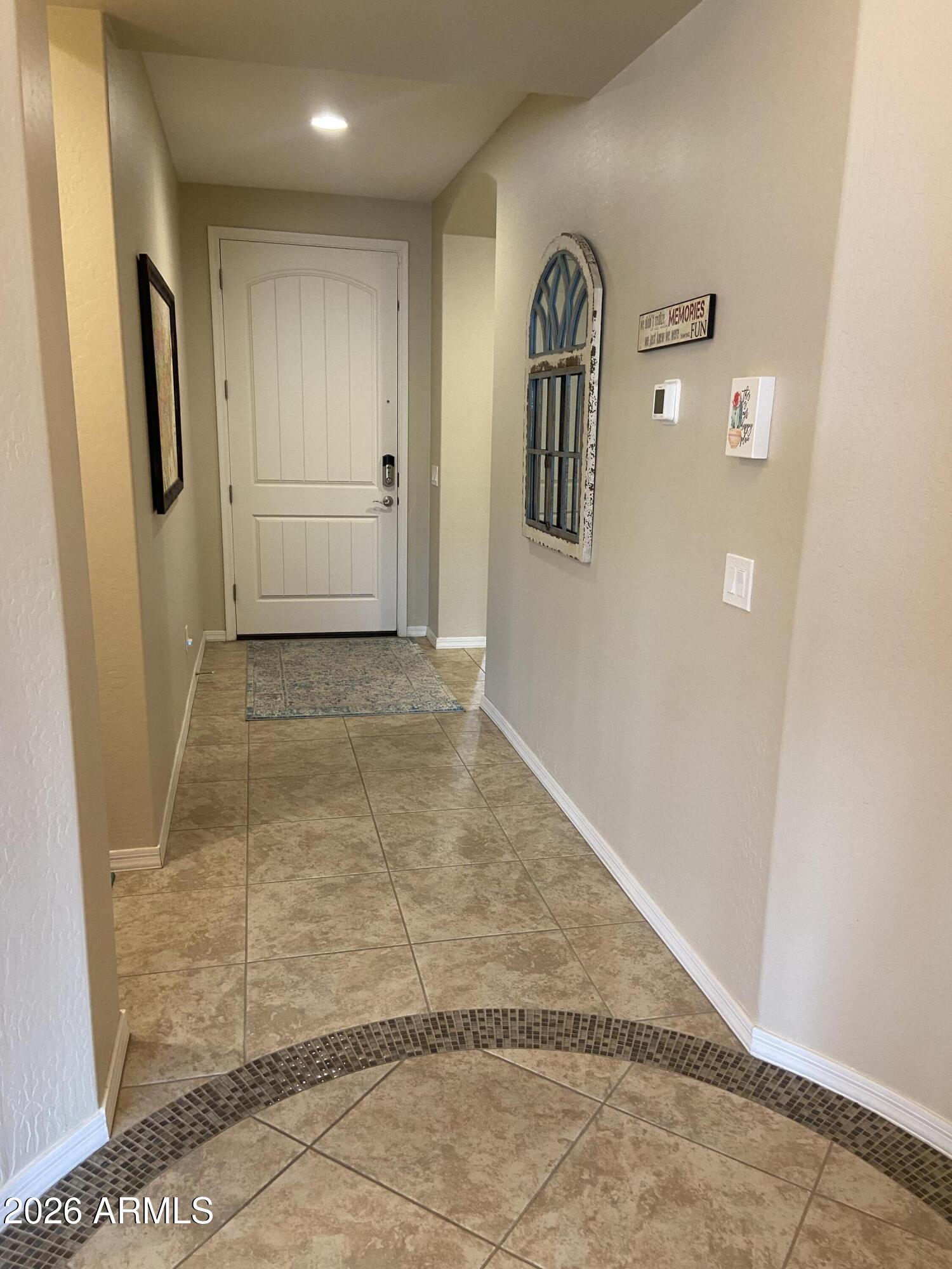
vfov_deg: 67.3
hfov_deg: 53.1
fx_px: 953
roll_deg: -2.0
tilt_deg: -14.1
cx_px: 476
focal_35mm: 26
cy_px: 634
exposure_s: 1/60
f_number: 1.8
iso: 200
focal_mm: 4.25
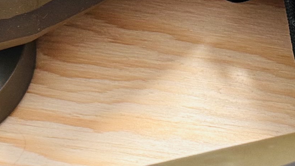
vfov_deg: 9.5
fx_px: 1001
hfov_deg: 16.7
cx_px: 193
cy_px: 91
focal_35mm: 128
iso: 160
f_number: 1.78
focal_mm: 6.86
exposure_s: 1/50
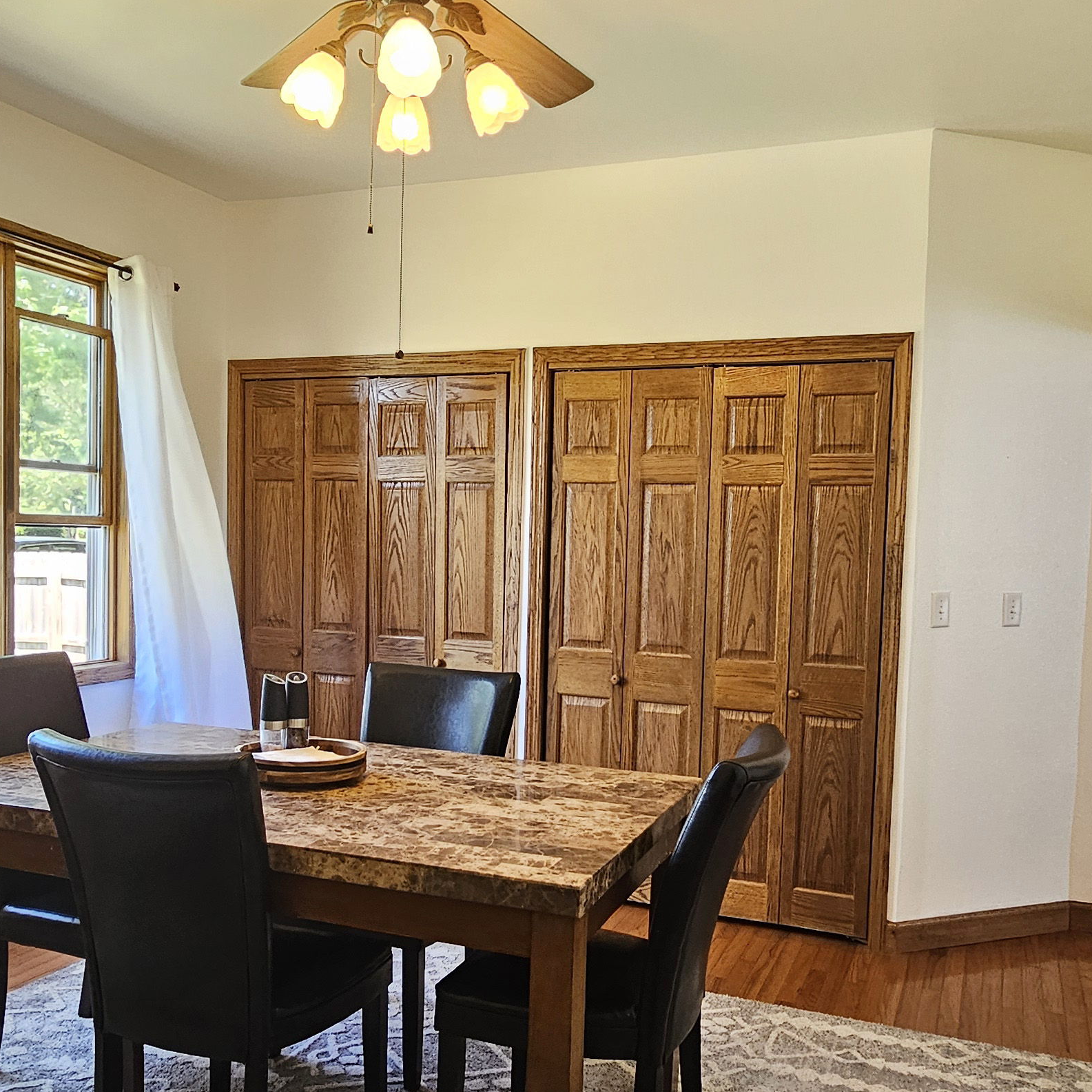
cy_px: 612
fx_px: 1035
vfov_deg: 55.5
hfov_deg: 55.6
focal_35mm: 29
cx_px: 509
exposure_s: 1/60
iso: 160
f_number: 2.2
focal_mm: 2.2
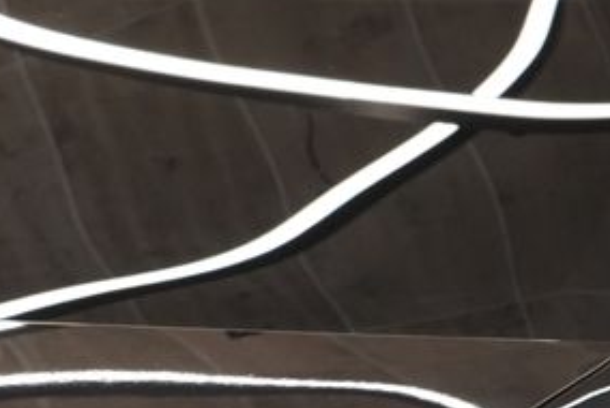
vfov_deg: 5.4
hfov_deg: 8.1
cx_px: 114
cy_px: 675
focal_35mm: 252
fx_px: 4274
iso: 5000
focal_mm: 70
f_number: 5.6
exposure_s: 1/160
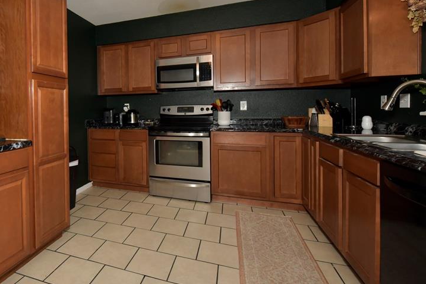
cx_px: 132
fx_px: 236
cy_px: 116
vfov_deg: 61.4
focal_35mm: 20
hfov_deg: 80.3
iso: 1250
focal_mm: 14
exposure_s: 1/160
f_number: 10
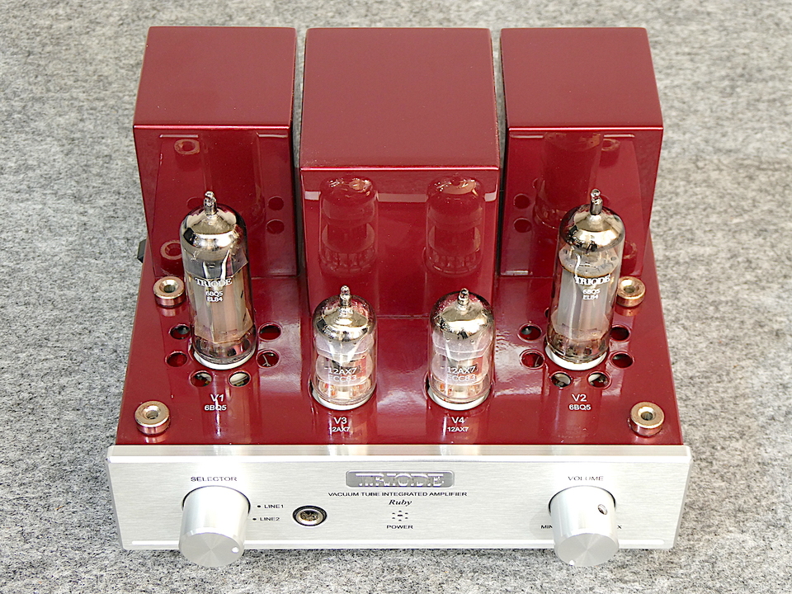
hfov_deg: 27.8
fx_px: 1602
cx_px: 396
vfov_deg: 21.0
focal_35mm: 70
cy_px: 297
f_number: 4.5
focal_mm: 12.5
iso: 100
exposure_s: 1/4
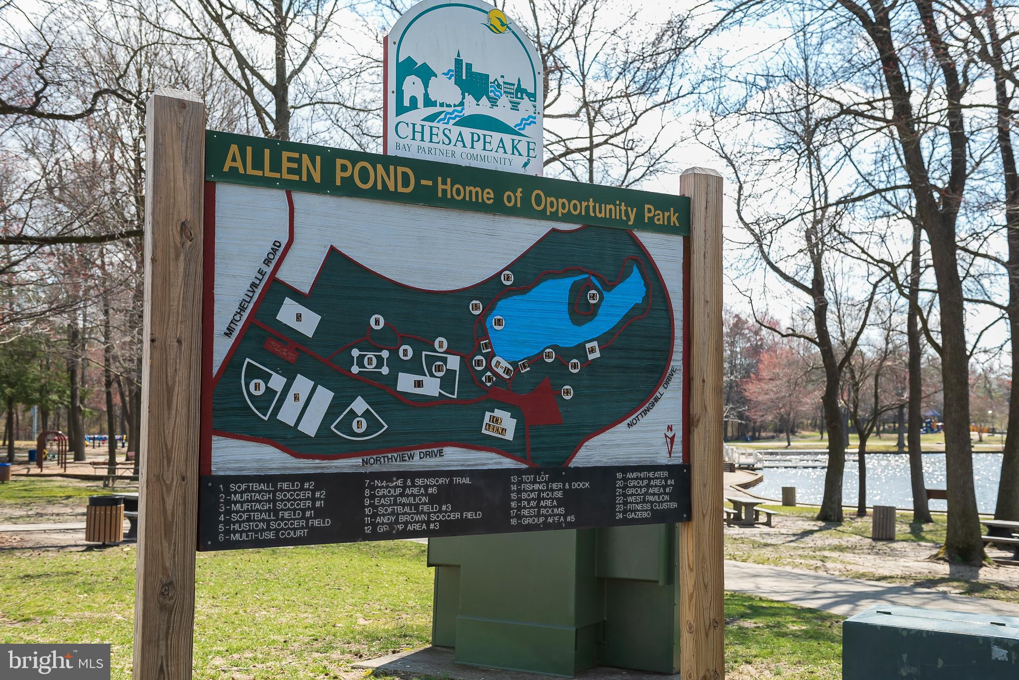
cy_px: 340
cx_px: 510
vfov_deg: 35.1
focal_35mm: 38
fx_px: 1076
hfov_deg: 50.7
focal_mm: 38
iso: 320
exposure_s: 1/800
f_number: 5.6
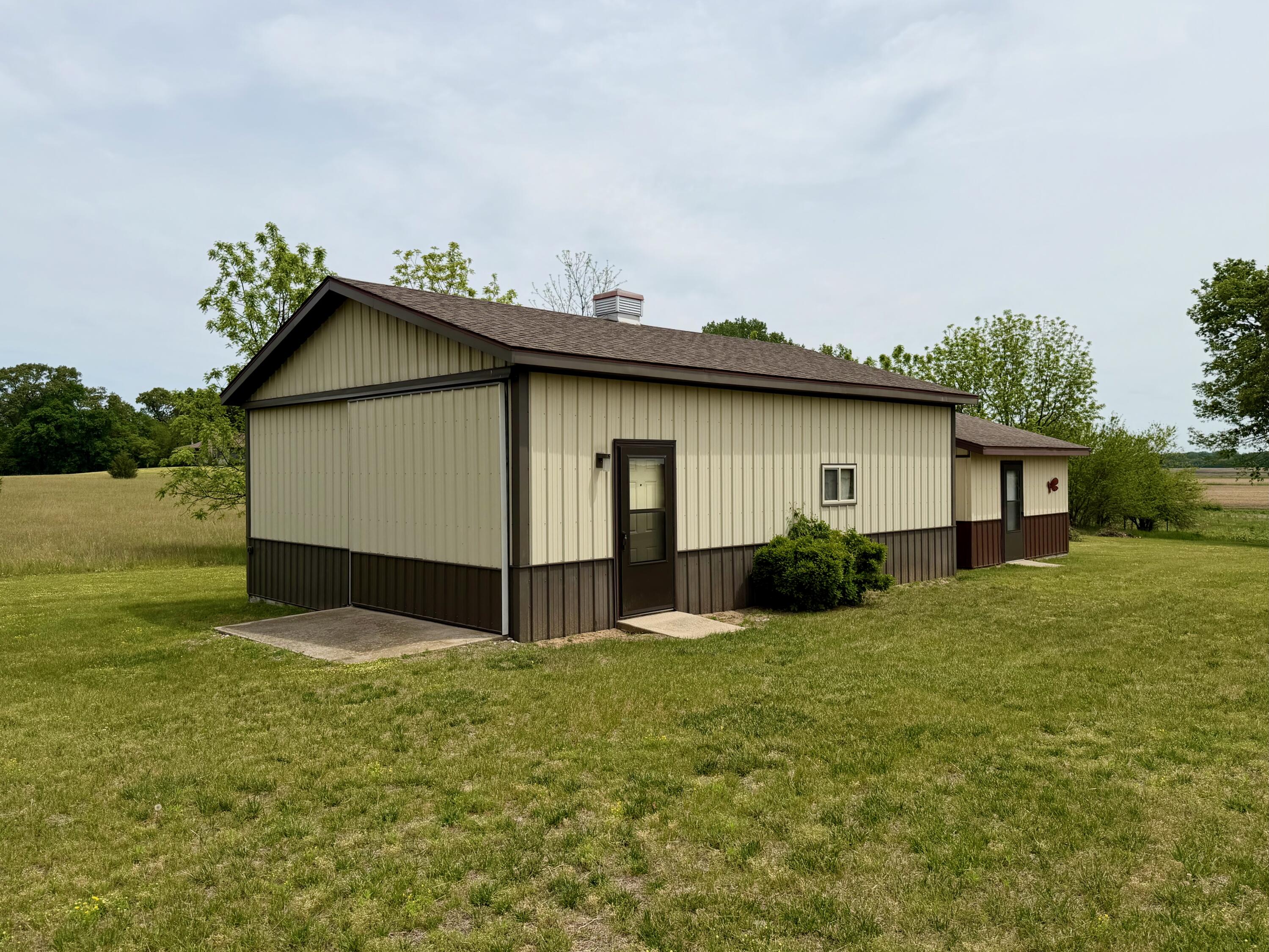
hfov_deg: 71.6
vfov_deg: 56.8
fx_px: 880
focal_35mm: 24
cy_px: 476
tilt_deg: +0.1
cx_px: 634
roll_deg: +1.3
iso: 80
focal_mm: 6.76
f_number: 1.78
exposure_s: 1/8130
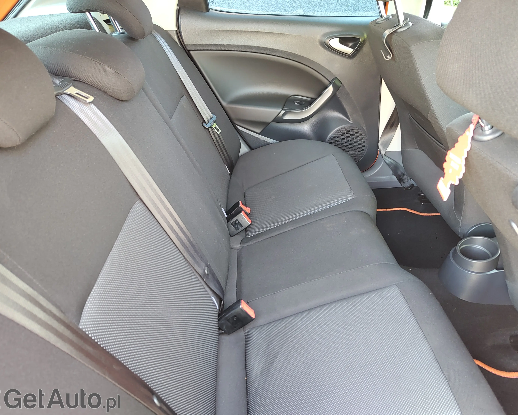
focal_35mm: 24
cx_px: 255
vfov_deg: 58.8
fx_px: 368
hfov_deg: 70.3
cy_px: 207
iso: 475
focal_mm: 5.56
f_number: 1.8
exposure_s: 1/25
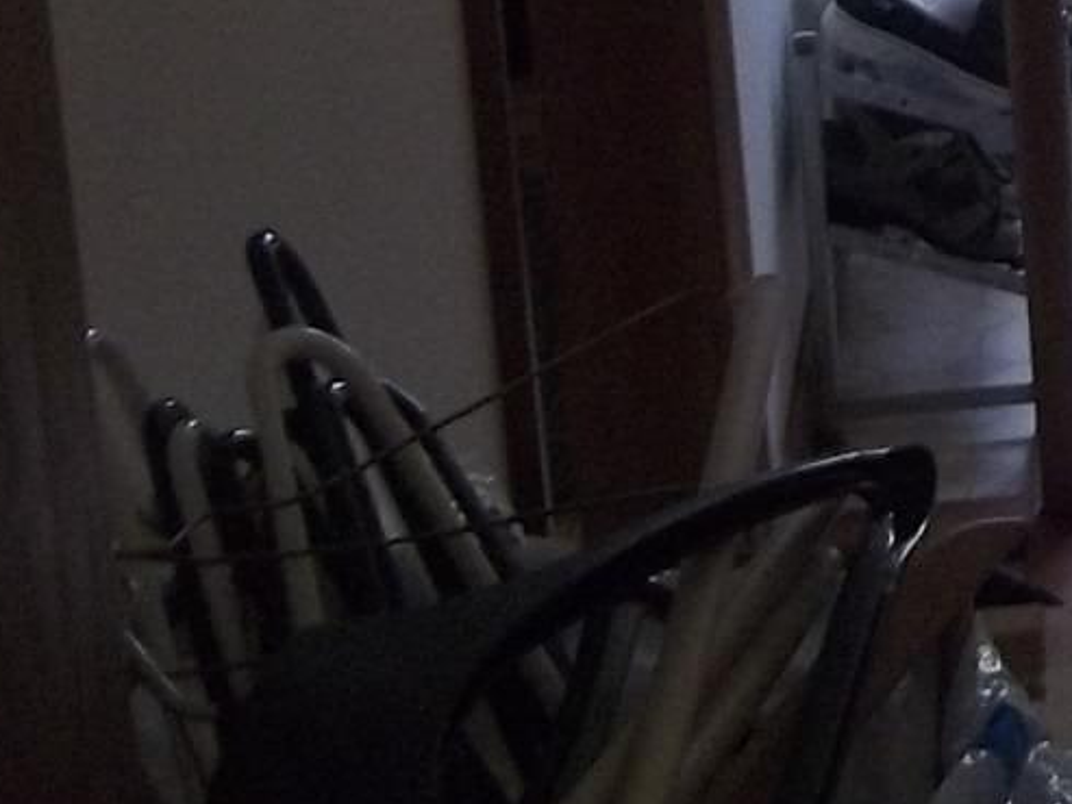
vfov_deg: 10.6
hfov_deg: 13.7
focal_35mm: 133
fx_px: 4120
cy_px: -528
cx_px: 1742
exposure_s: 1/15
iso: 160
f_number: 2.9
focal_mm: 5.7
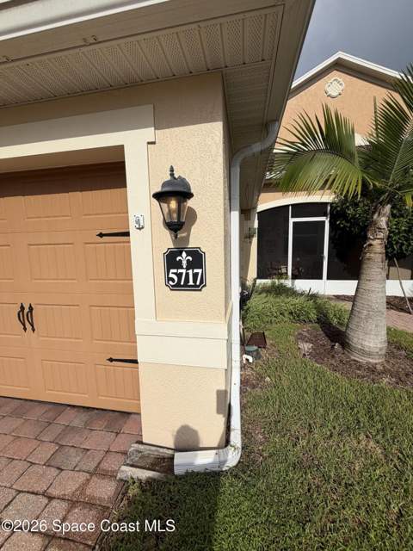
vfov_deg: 102.1
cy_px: 276
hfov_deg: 85.7
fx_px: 223
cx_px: 206
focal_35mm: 14
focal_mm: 2.22
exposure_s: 1/1745
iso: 20
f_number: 2.2
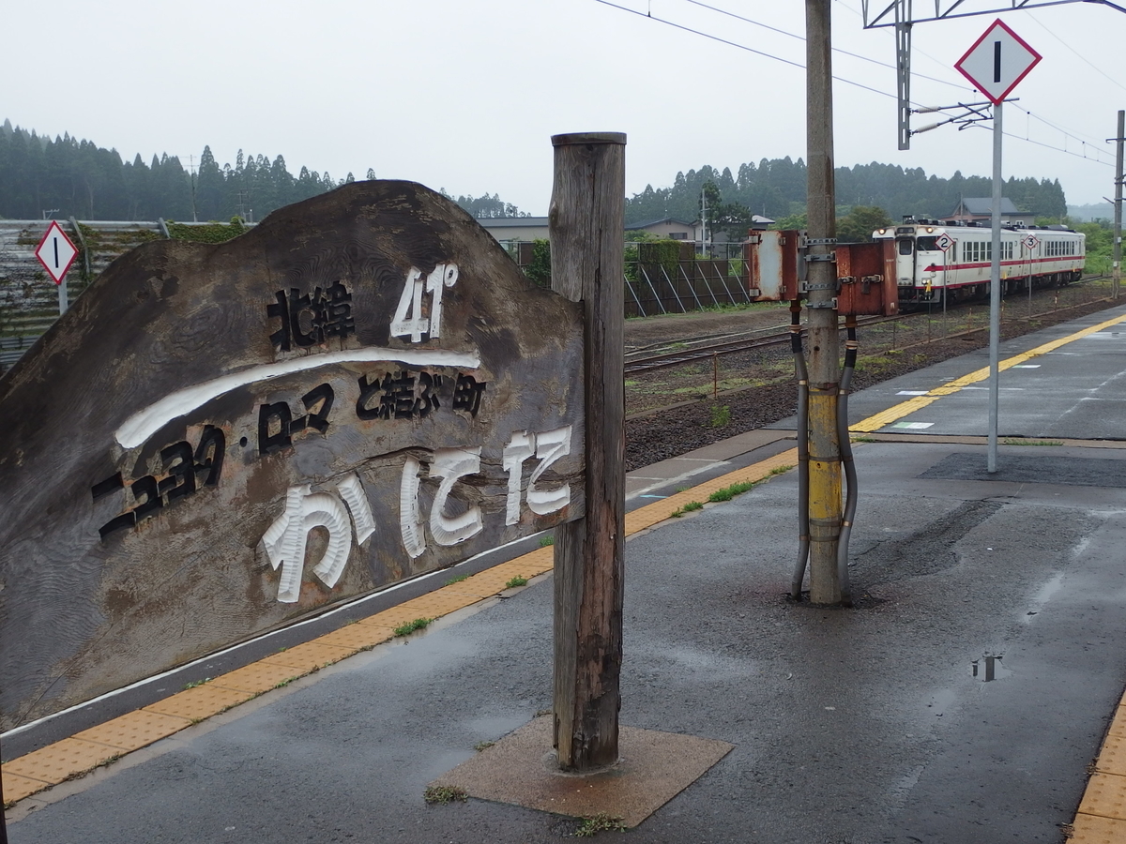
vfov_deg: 34.3
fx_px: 1366
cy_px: 422
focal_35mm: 42
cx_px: 563
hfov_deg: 44.8
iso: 100
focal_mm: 7.5
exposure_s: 1/400
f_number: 3.2
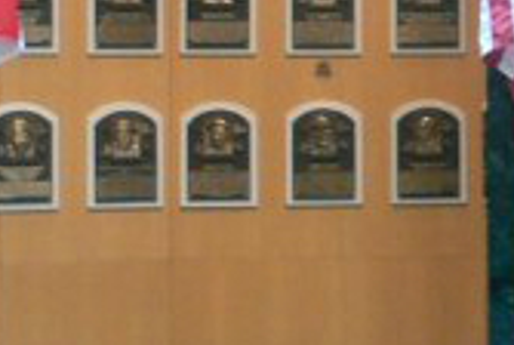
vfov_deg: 8.1
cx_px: 816
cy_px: 6
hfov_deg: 11.5
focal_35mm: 169
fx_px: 2417
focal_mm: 6.3
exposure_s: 1/30
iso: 125
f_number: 2.8
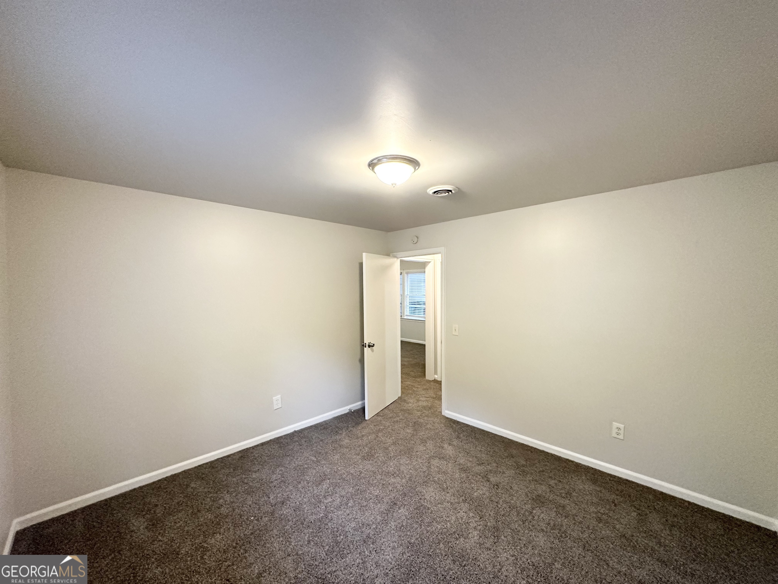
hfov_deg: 102.1
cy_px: 292
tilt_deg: -0.9
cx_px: 389
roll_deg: +1.1
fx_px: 315
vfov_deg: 85.7
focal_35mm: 14
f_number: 2.2
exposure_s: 1/60
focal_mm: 2.22
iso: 320
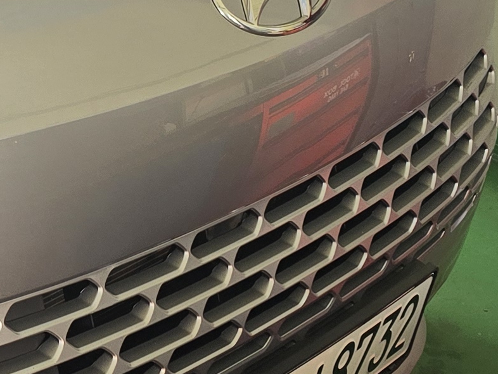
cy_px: 148
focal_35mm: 117
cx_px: -309
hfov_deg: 15.2
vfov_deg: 12.7
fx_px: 1684
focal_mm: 6.3
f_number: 1.7
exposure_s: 1/60
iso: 100
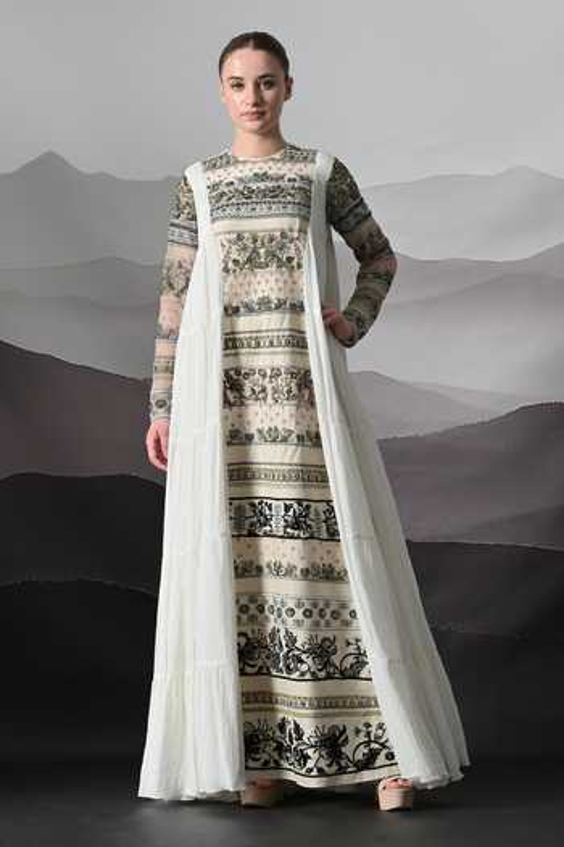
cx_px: 282
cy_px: 424
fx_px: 1927
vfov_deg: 24.8
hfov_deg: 16.7
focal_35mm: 82
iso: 250
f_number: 8
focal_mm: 82
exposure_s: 1/160
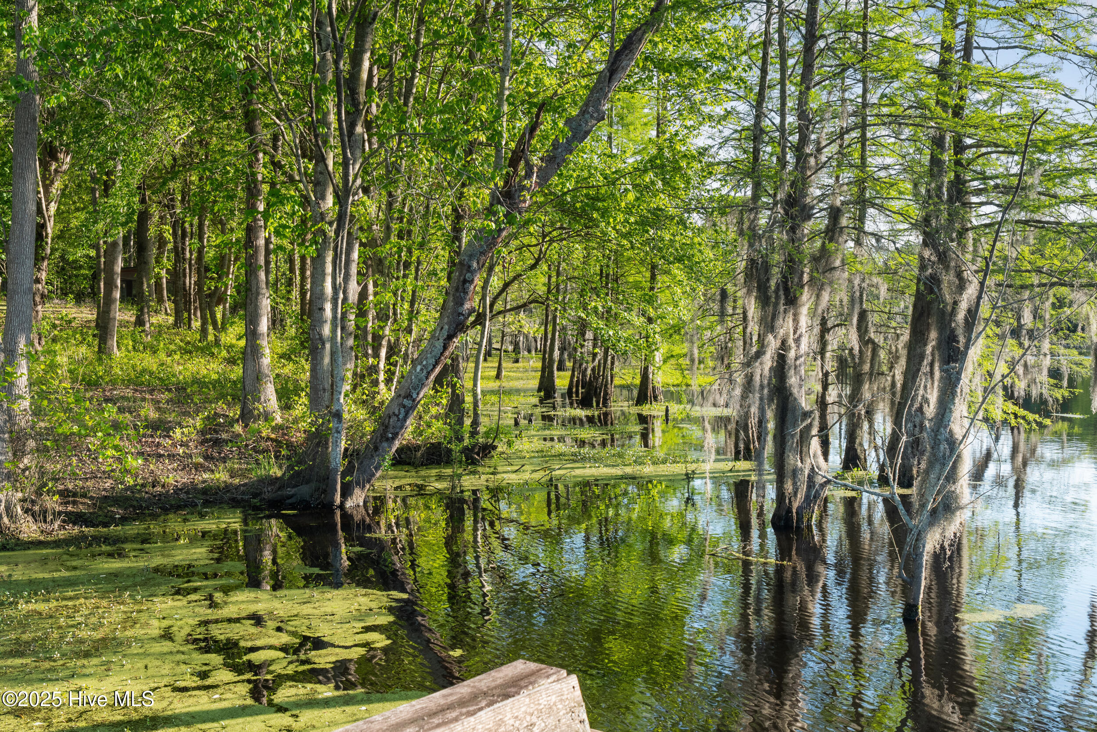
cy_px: 366
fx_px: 1097
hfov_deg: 53.1
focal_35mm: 36
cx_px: 548
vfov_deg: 36.9
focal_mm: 24
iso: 250
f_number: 8
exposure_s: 1/60
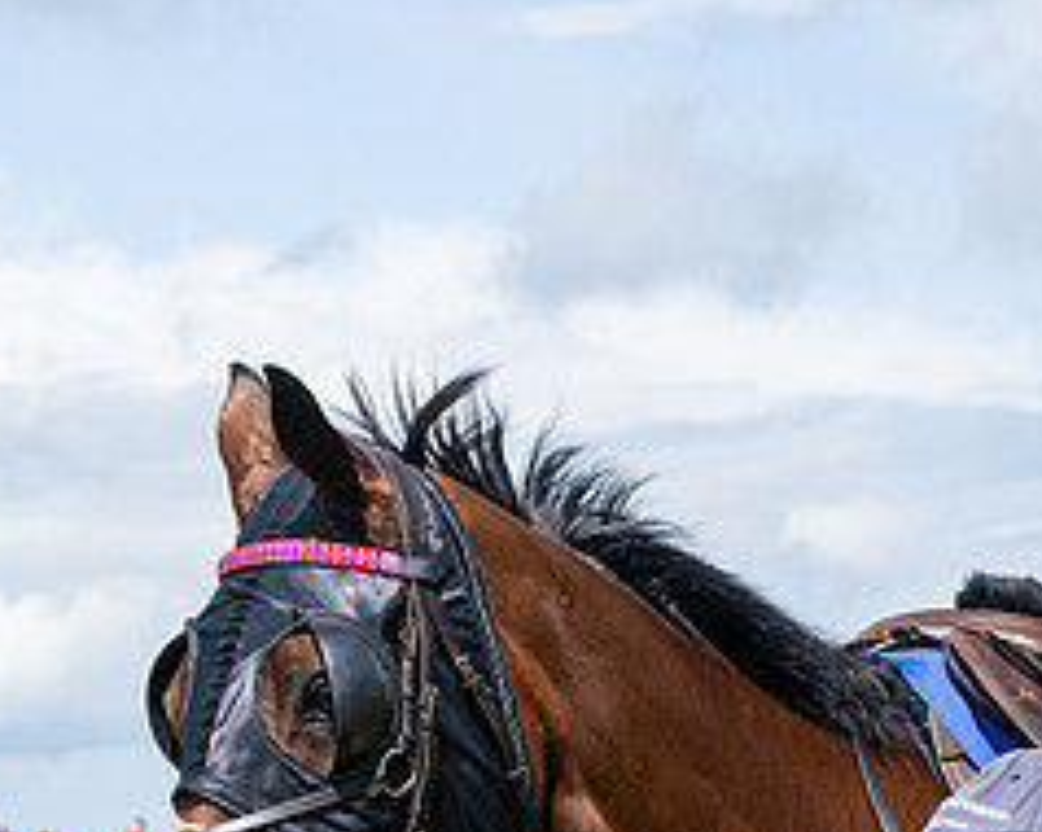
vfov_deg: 7.5
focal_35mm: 205
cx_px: 1022
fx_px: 6317
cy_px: 878
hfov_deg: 9.4
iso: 800
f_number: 9
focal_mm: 70
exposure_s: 1/3200
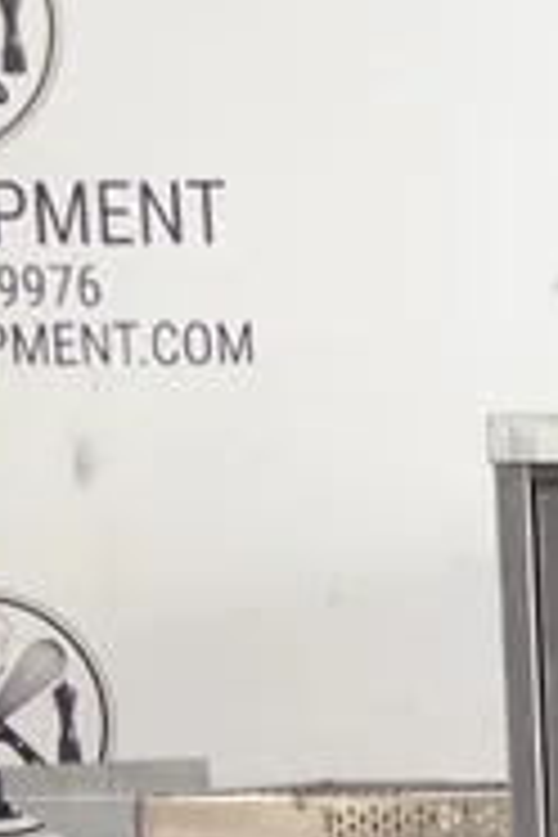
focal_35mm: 121
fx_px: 2813
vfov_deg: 15.0
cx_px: 1062
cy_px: 1431
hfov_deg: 10.5
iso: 160
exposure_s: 1/10
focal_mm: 11.29
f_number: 3.2
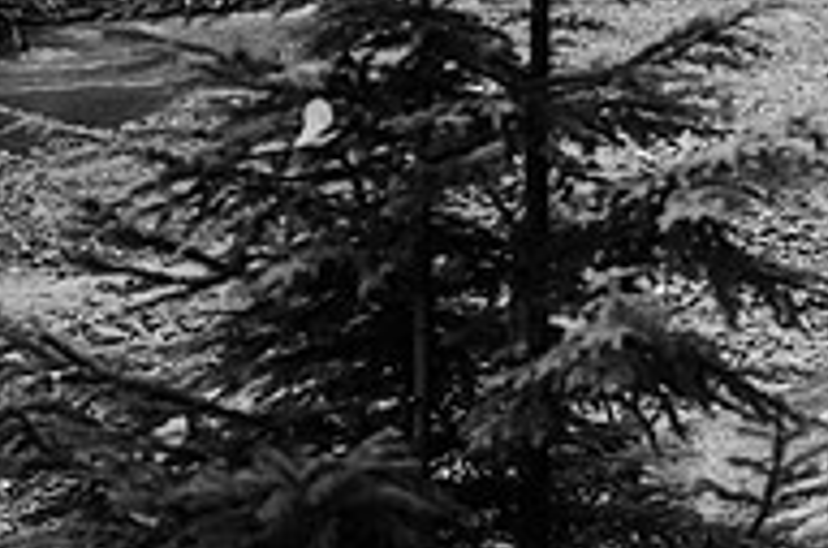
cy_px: -233
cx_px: 1074
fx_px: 2432
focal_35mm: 106
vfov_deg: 12.3
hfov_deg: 18.1
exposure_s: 1/1600
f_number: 1.8
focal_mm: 35
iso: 400
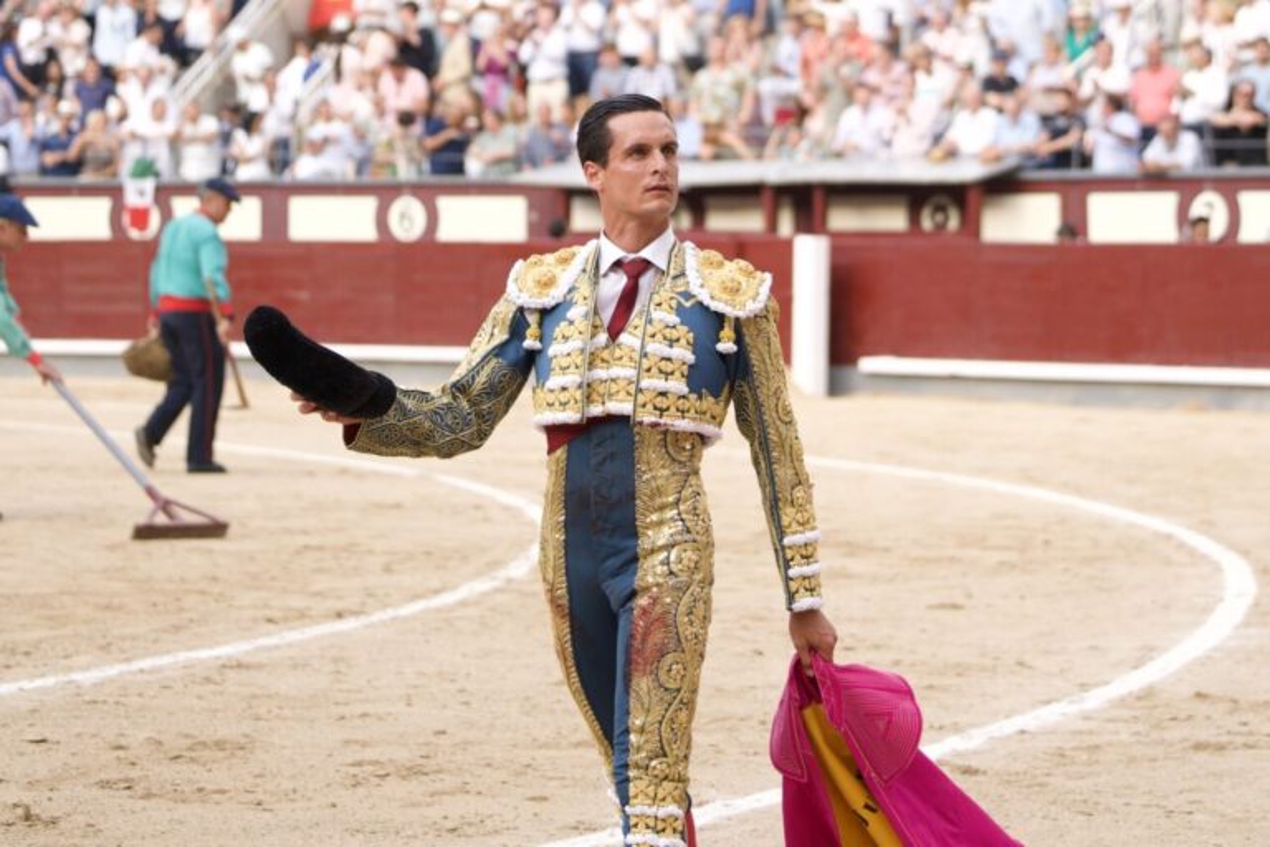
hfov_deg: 28.8
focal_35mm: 70
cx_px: 635
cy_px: 424
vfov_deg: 19.5
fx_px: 2469
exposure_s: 1/640
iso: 400
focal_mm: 70
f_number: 2.8
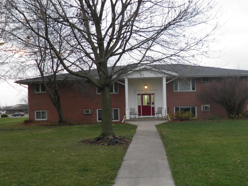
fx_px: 244
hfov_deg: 53.7
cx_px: 146
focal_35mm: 34
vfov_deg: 41.6
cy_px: 113
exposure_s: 1/20
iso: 100
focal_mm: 4.9
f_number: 2.8
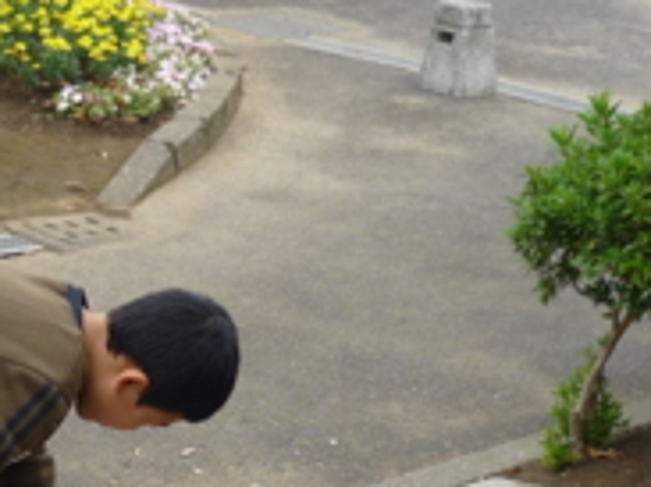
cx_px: 96
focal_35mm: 107
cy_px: 444
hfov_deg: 18.2
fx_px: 2011
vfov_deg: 13.7
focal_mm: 6.3
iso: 100
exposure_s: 1/200
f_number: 2.9
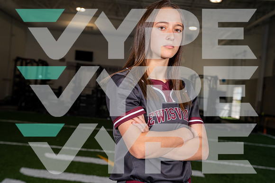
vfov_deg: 26.0
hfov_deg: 38.2
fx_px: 397
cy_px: 92
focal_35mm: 52
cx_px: 138
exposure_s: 1/200
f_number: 5.6
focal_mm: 52
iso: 200
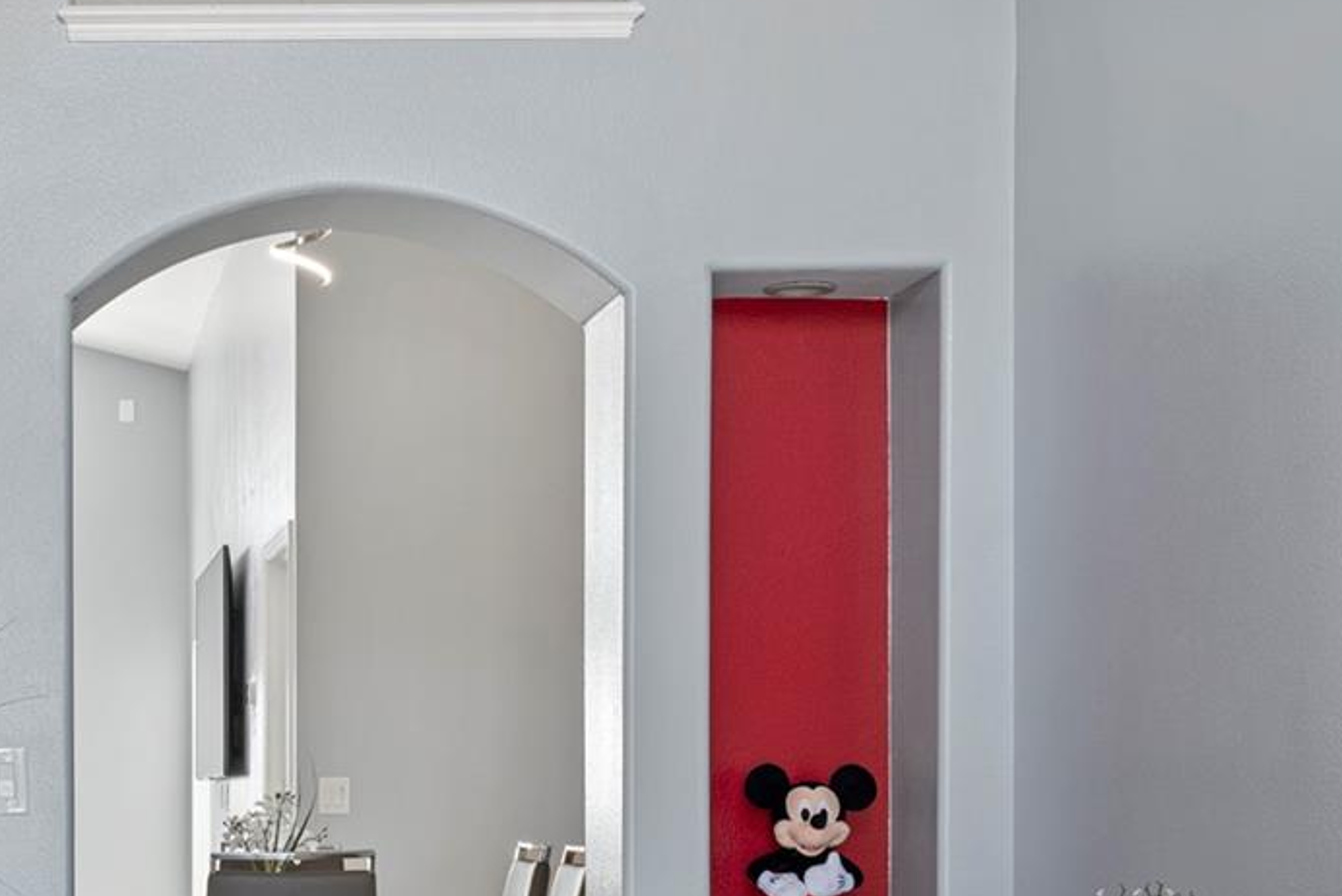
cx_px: -10
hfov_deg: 28.2
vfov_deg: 20.0
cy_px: 787
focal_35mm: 67
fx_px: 2499
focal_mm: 29
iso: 100
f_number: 9
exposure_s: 1.3
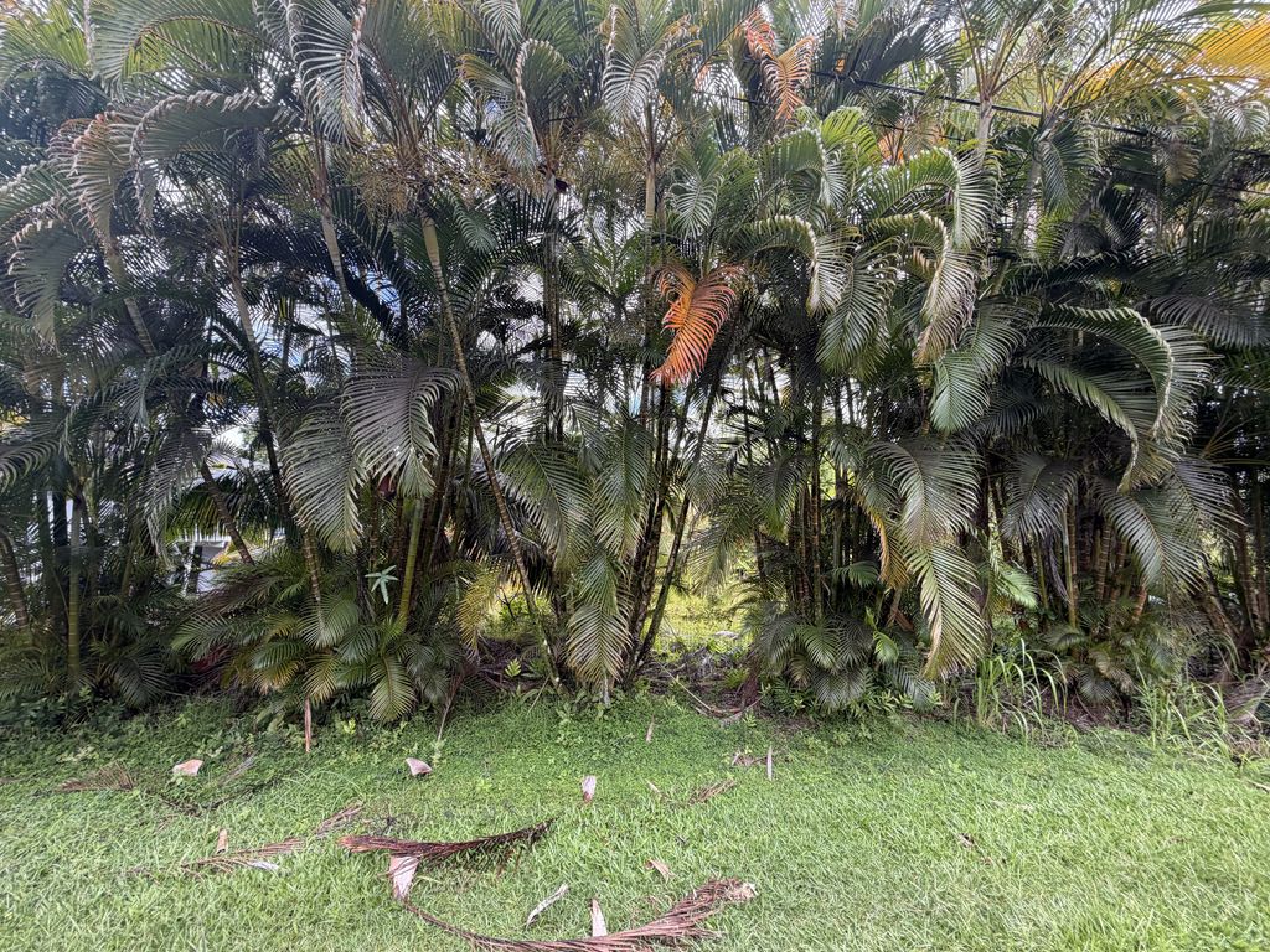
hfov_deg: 102.1
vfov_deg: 85.7
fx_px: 514
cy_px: 476
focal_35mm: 14
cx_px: 635
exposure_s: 1/121
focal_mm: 2.22
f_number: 2.2
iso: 50
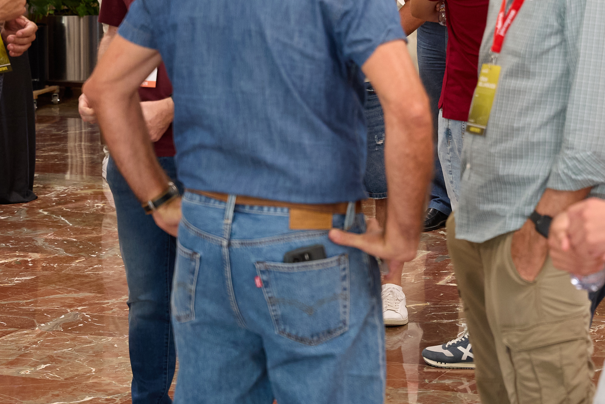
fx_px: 2252
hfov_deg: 15.3
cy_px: 71
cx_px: 428
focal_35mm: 134
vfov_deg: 10.2
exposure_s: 1/160
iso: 1250
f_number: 3.2
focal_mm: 50
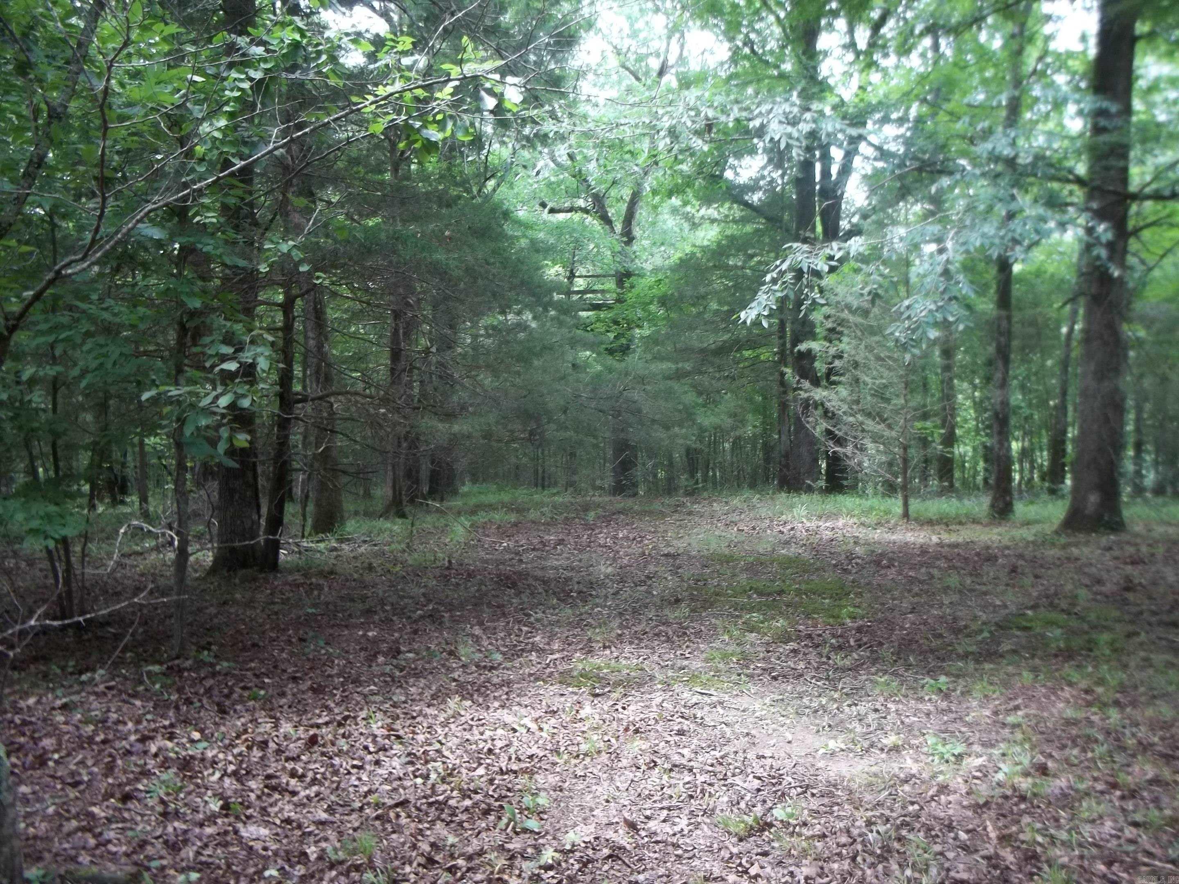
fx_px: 1124
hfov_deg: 55.4
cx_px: 590
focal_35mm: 33
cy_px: 442
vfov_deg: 42.9
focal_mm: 5.9
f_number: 3.3
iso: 64
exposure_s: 1/40
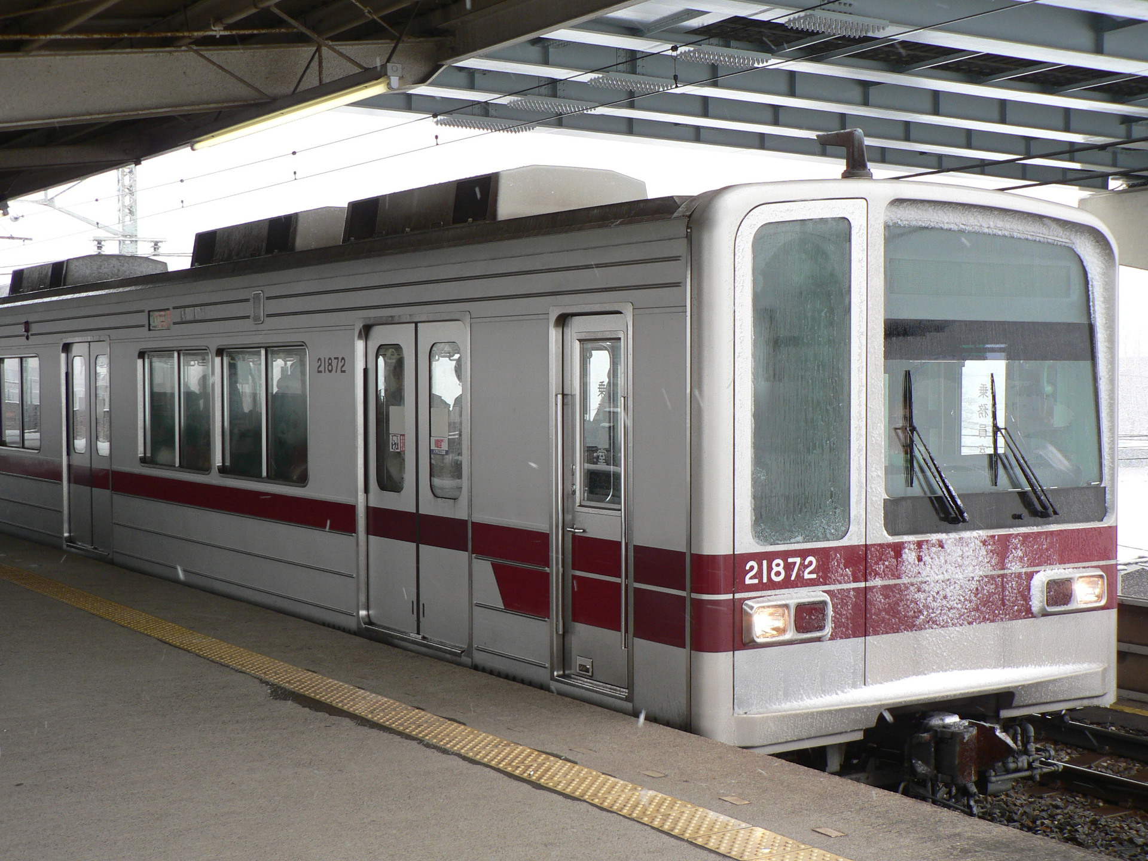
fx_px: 1691
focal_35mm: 51
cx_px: 574
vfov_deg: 28.6
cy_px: 430
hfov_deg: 37.5
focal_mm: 8.6
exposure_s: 1/100
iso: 80
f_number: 3.2
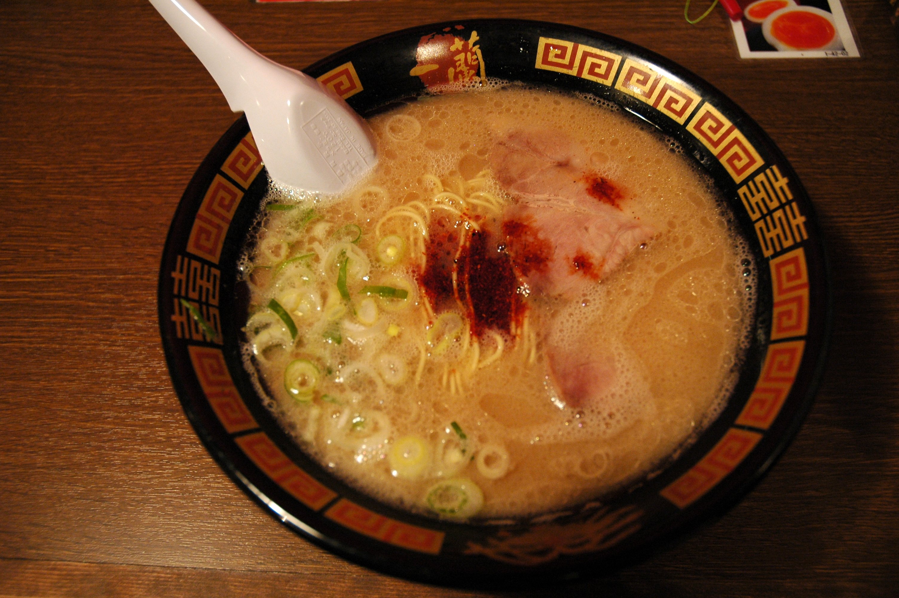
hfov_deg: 57.3
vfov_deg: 39.9
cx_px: 450
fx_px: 823
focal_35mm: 33
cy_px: 299
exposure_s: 1/30
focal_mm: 22
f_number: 3.8
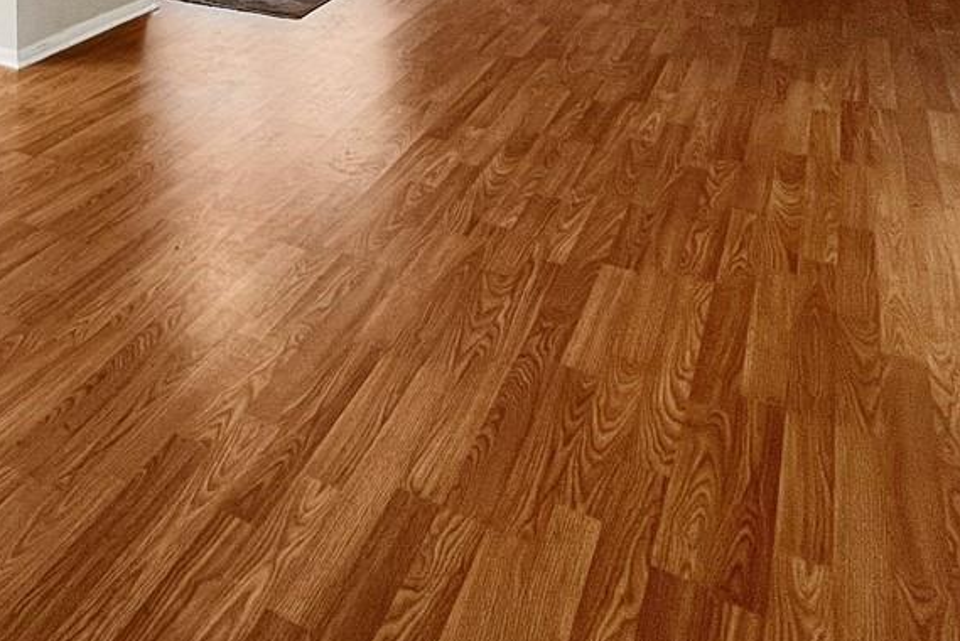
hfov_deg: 44.6
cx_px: 46
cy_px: -292
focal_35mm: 38
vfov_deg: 26.6
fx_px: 1014
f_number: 1.8
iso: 160
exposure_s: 1/120
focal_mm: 1.57
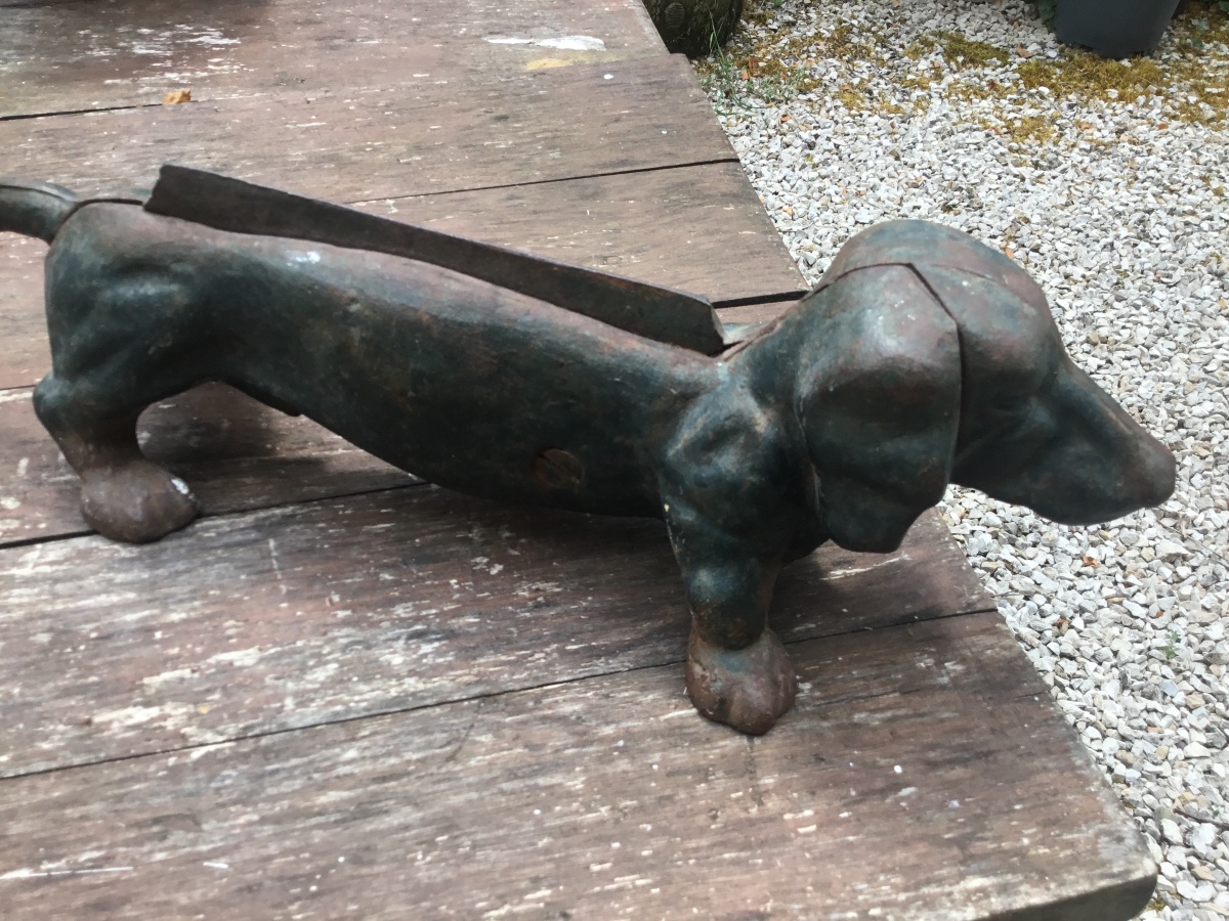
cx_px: 614
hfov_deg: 58.4
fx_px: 1101
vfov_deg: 45.4
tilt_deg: -45.6
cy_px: 460
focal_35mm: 31
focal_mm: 3.3
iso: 25
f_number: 2.4
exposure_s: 1/357
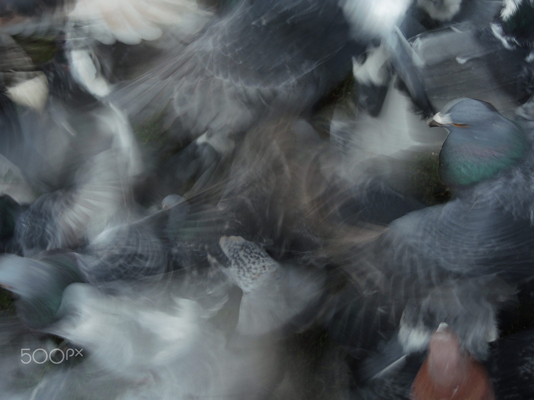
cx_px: 267
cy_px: 200
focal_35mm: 50
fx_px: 771
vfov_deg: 29.1
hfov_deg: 38.2
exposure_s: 1/40
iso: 80
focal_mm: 11
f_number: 2.8
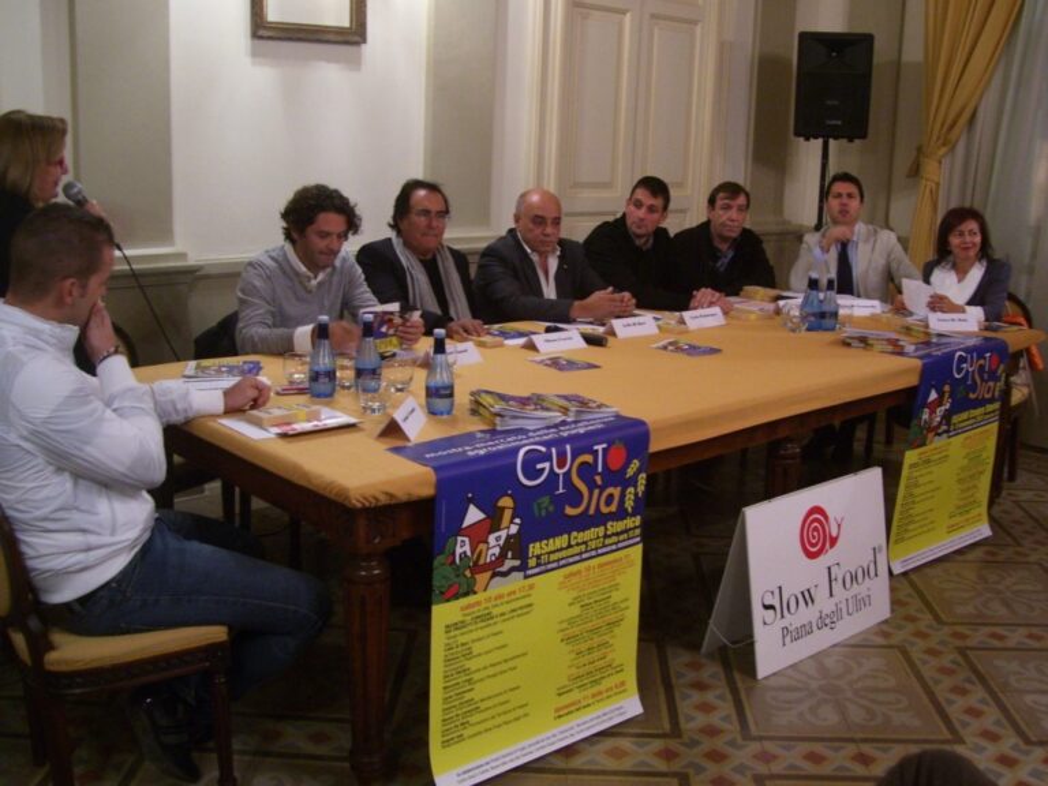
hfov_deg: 50.1
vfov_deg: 38.7
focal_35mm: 37
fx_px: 1120
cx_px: 524
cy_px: 393
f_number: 2.7
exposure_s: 1/8
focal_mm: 6
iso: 160
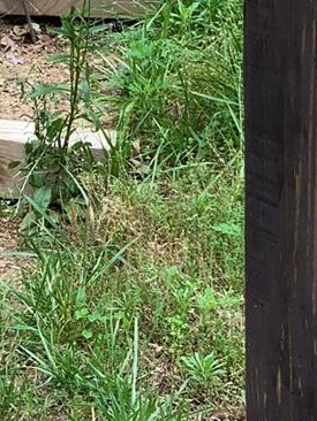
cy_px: -117
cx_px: 104
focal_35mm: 218
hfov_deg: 6.8
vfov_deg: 8.9
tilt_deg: -3.9
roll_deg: -0.9
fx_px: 2659
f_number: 2.4
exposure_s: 1/127
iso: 16
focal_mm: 6
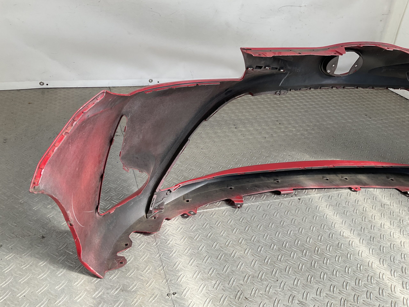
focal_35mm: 29
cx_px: 204
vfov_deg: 48.2
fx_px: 343
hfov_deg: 61.7
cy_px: 154
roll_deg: -9.8
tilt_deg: -30.0
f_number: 1.8
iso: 16
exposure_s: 1/362
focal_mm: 3
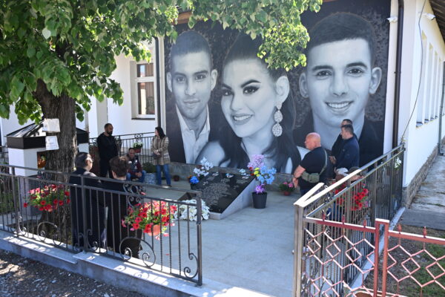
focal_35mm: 30
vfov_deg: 43.6
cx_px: 222
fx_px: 371
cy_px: 148
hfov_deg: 61.9
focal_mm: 30
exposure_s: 1/1000
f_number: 4
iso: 800
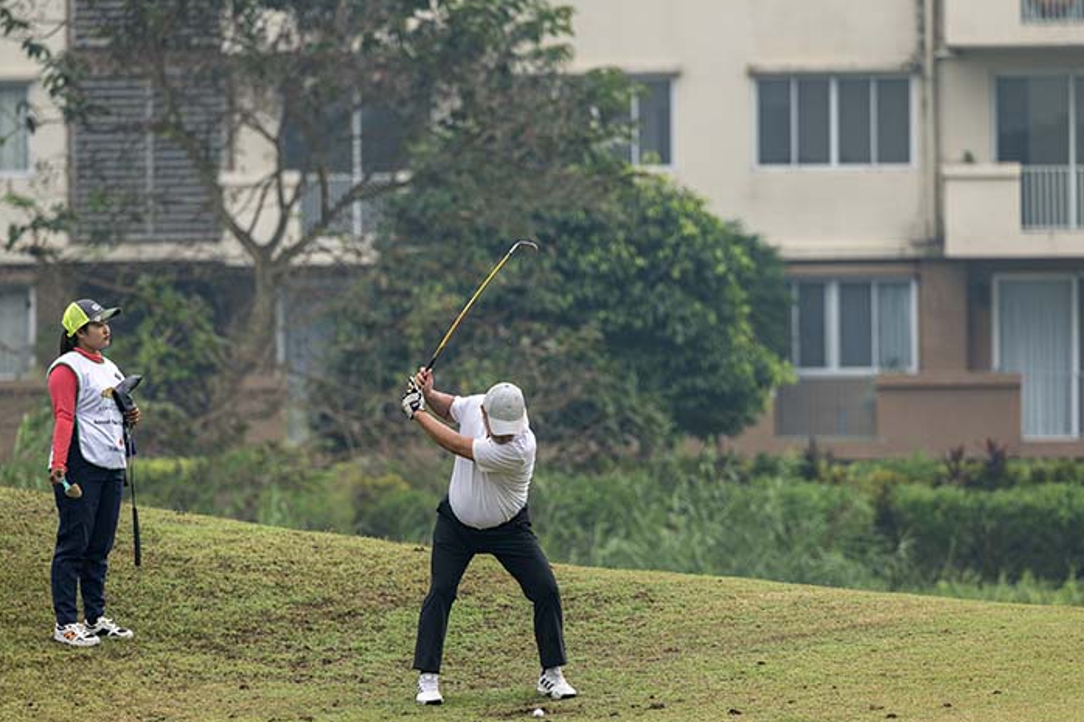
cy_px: 435
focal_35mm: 275
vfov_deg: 5.0
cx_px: 561
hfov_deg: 7.5
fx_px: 8278
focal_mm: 200
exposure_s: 1/1000
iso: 280
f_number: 3.5
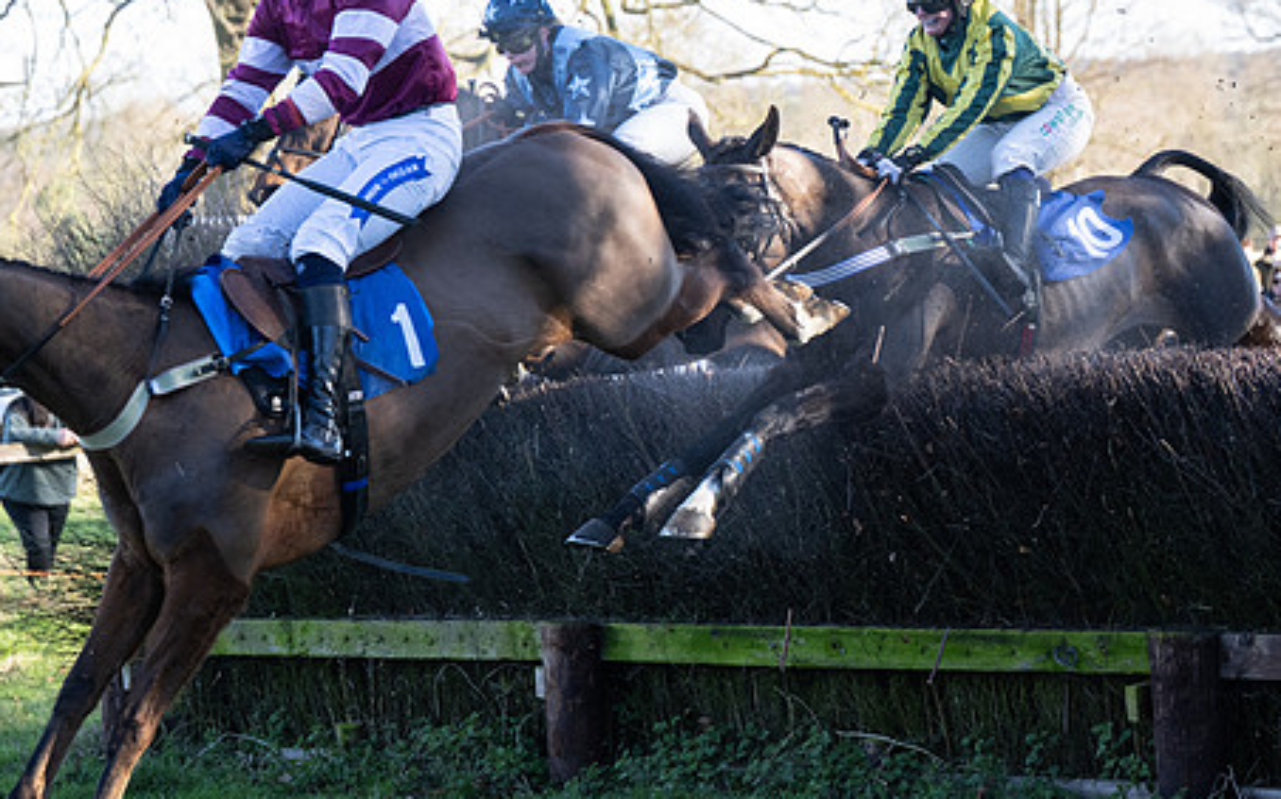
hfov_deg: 17.0
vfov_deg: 10.6
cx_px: 759
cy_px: 347
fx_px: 4292
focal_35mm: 123
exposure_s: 1/1600
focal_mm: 70
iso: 800
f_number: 2.8
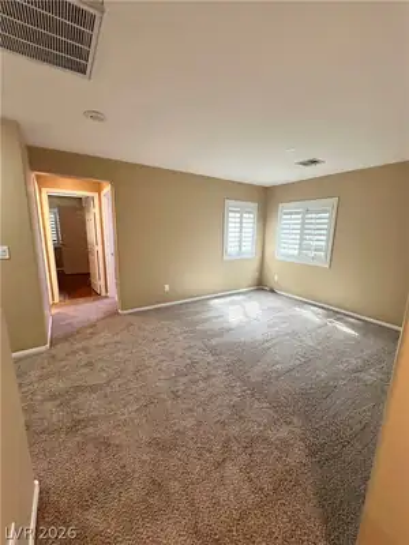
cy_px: 272
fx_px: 221
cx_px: 204
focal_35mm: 14
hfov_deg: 85.7
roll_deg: -1.4
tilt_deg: -10.2
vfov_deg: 102.1
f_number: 2.2
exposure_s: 1/60
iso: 160
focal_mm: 2.22
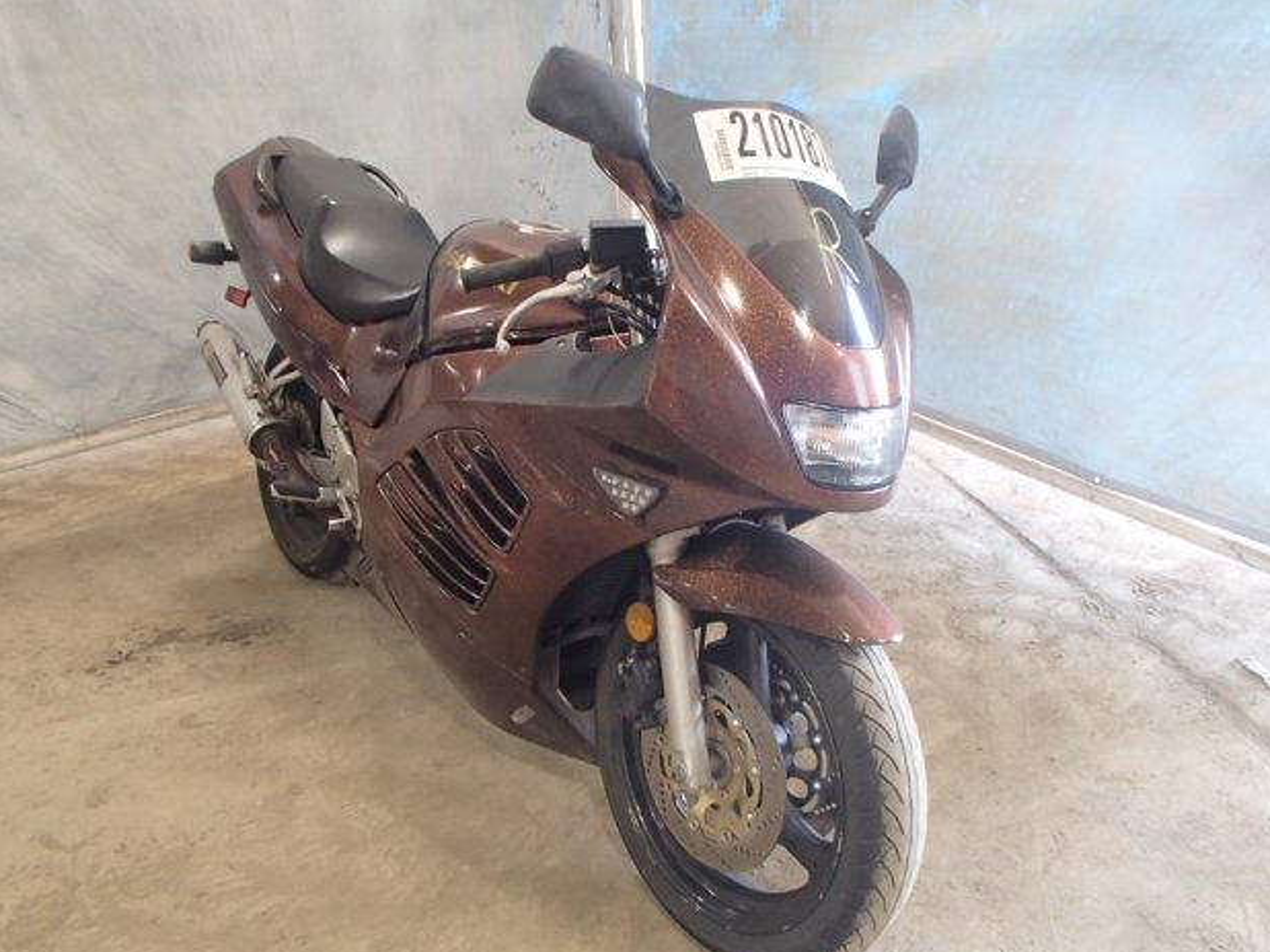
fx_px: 1064
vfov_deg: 48.2
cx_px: 621
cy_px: 473
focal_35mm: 29
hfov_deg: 61.7
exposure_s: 1/30
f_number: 3.9
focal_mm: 5
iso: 500
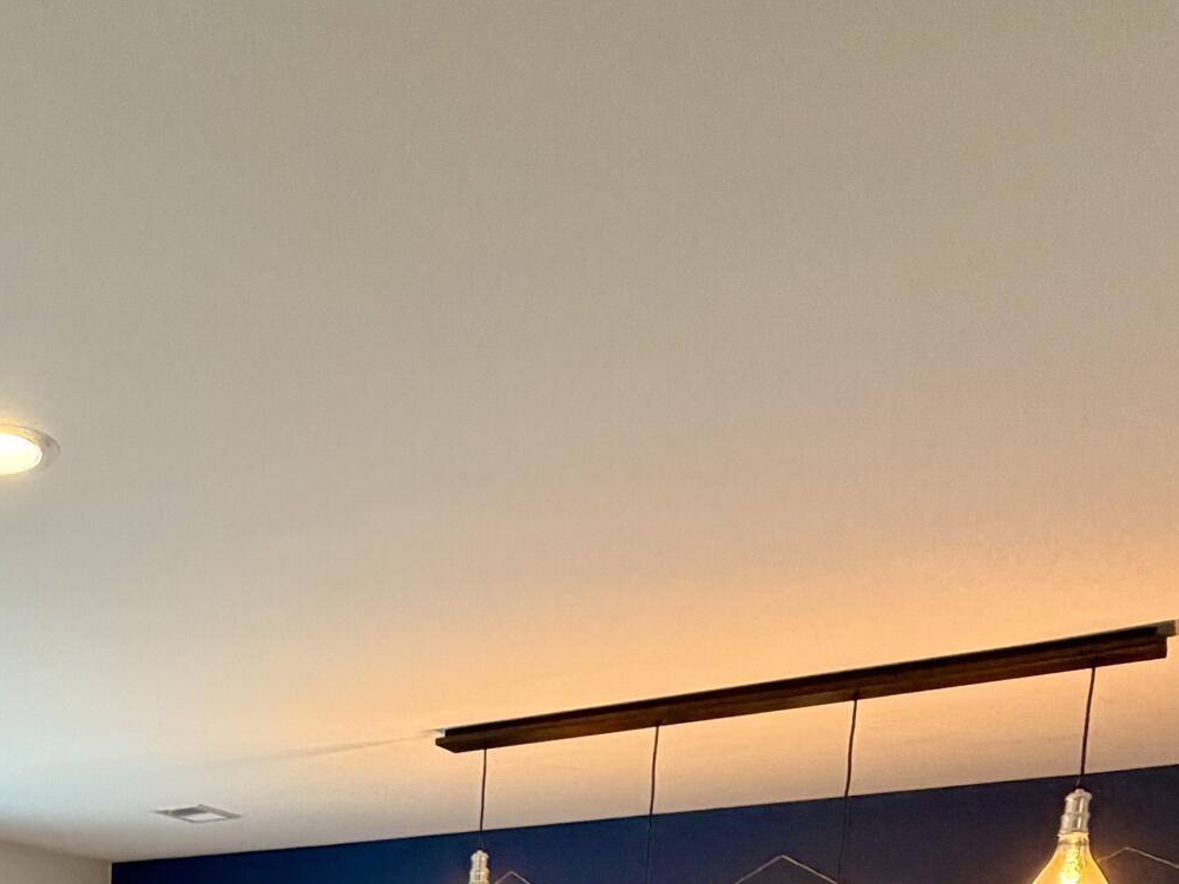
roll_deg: +0.0
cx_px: 11
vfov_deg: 26.6
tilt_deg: -8.7
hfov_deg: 39.7
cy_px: 1262
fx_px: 1430
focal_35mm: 42
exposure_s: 1/60
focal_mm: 2.22
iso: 320
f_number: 2.2
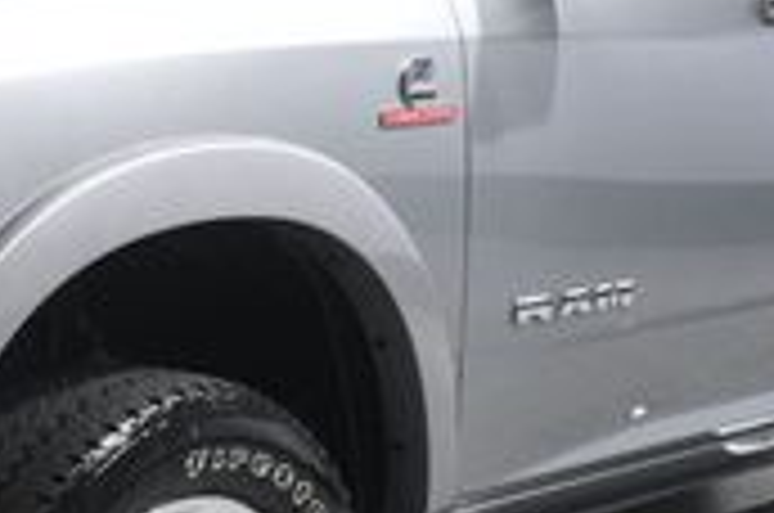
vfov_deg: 10.2
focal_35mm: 134
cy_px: 292
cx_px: 108
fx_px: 2876
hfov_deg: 15.2
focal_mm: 24
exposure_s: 1/160
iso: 100
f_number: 8
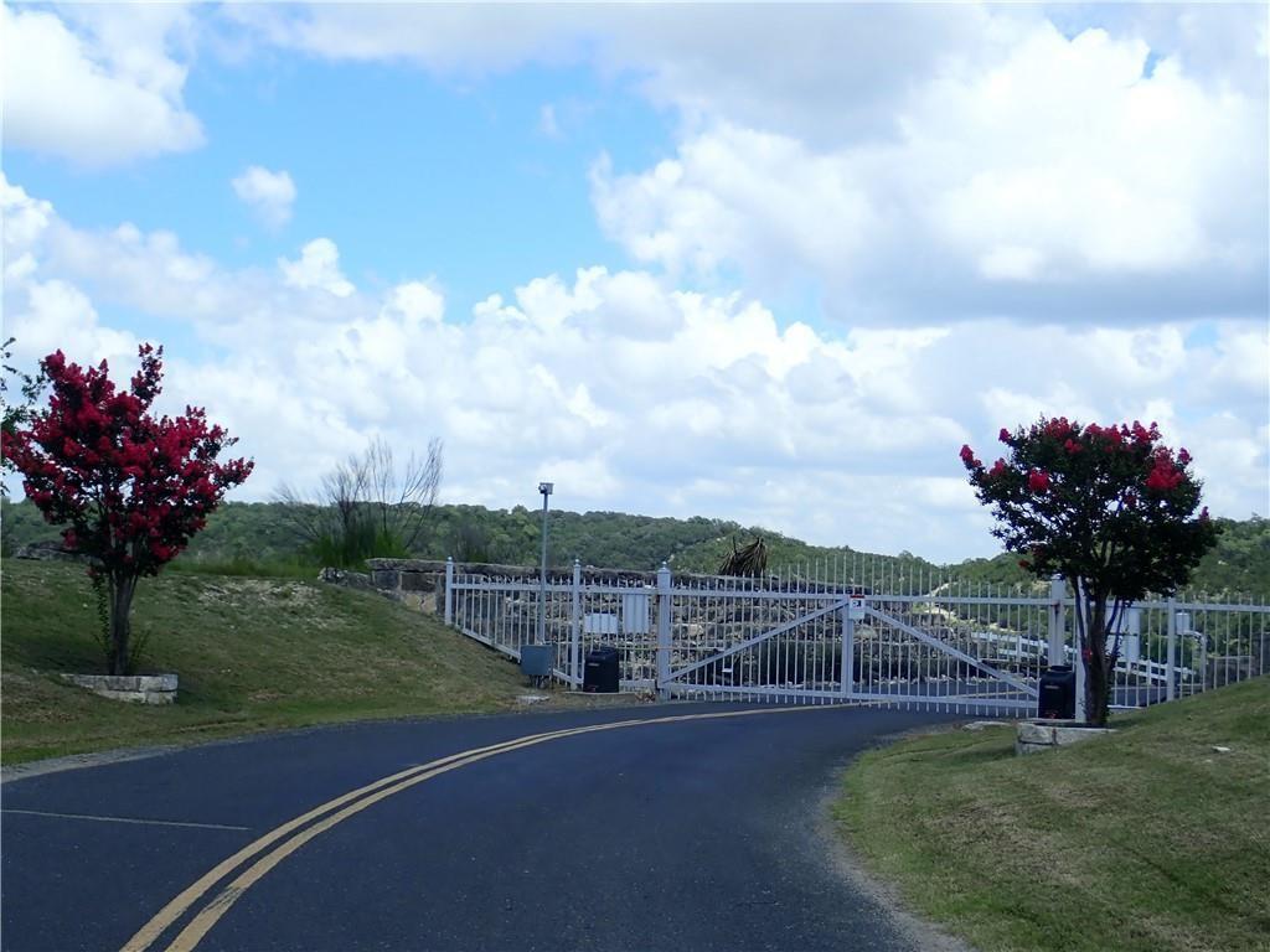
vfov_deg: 25.7
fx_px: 2091
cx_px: 635
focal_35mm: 57
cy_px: 476
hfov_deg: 33.8
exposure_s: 1/400
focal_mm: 10.29
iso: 100
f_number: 5
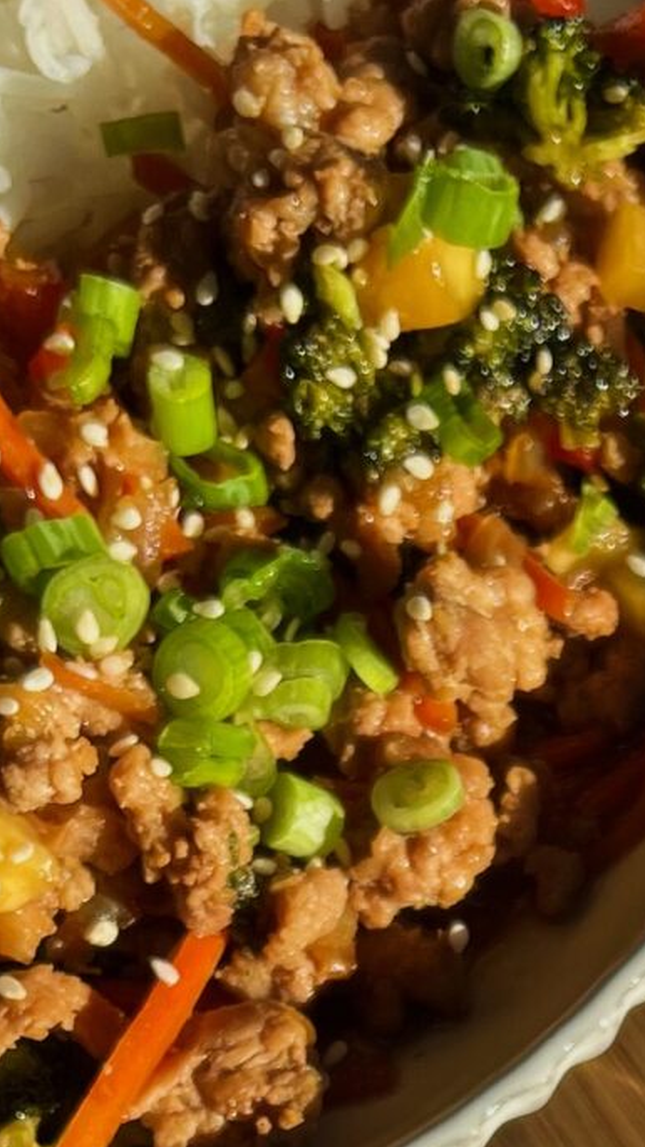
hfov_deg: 11.3
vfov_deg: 18.3
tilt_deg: -73.8
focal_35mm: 106
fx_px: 3221
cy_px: 1633
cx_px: 735
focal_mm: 5.7
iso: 50
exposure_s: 1/2165
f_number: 1.5
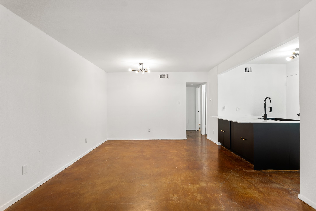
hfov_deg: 96.7
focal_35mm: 16
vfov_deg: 73.7
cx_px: 158
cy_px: 106
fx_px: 140
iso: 100
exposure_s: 1/2
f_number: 8
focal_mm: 16
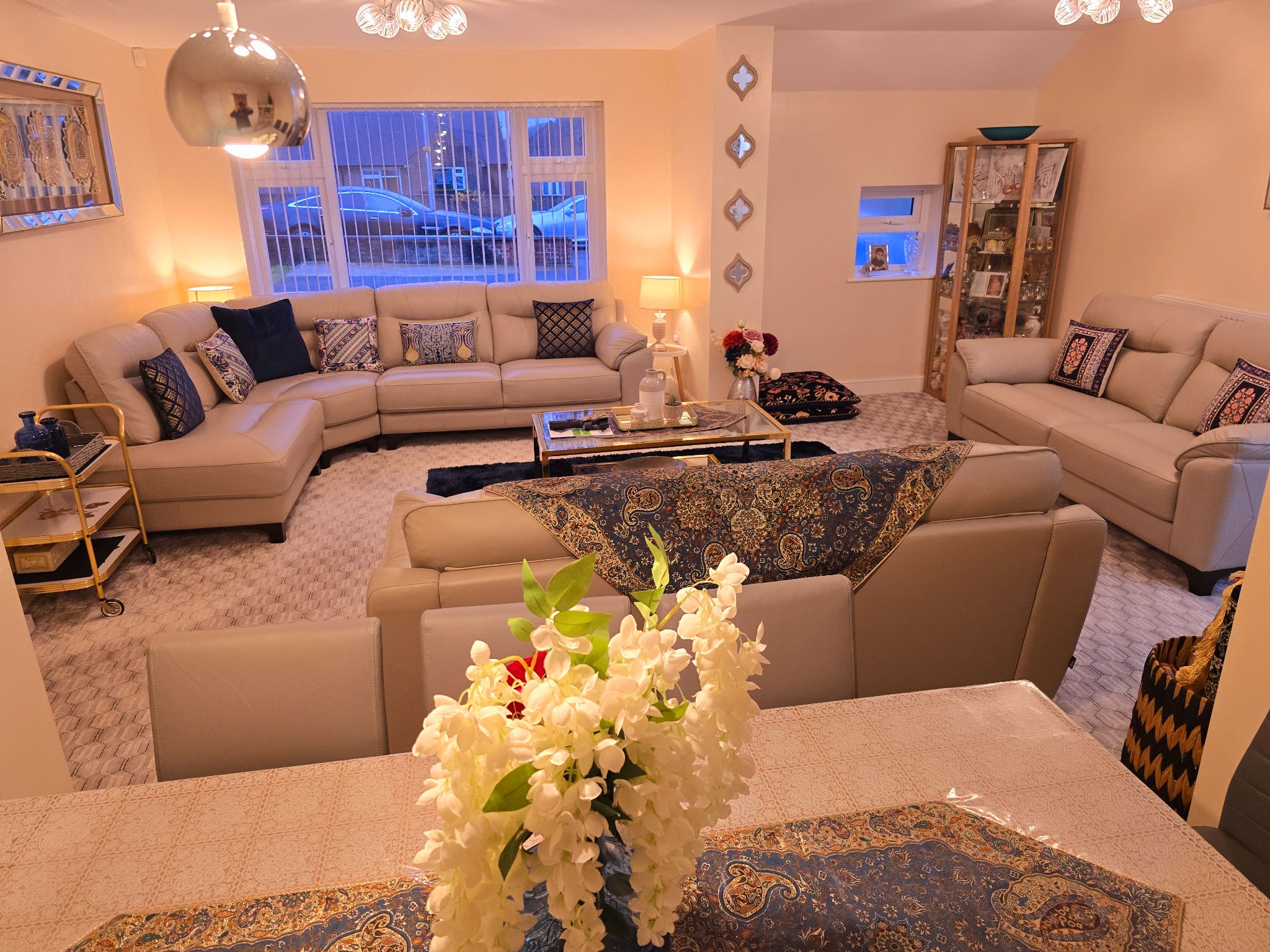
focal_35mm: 23
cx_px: 635
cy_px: 476
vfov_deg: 58.9
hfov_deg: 73.9
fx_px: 844
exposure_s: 1/100
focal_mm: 6.3
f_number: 1.7
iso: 250
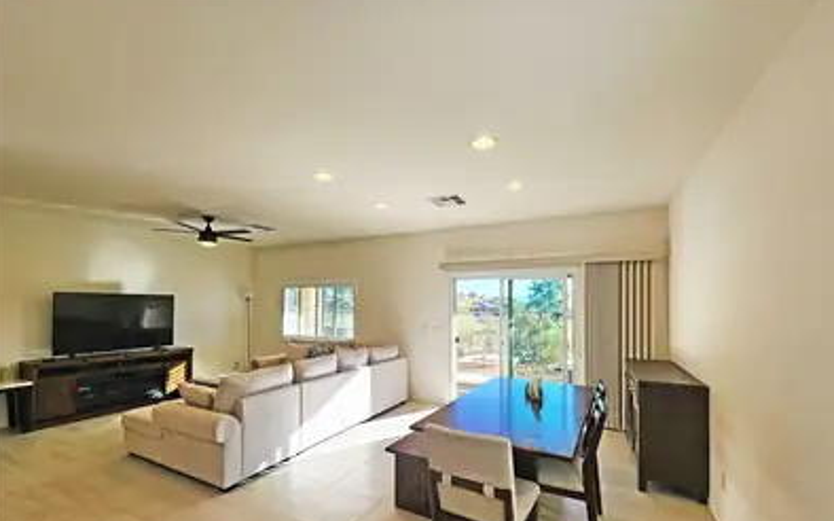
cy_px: 307
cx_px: 415
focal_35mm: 14
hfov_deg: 105.3
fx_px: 318
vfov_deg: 77.9
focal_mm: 2.2
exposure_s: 1/174
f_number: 2.2
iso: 50
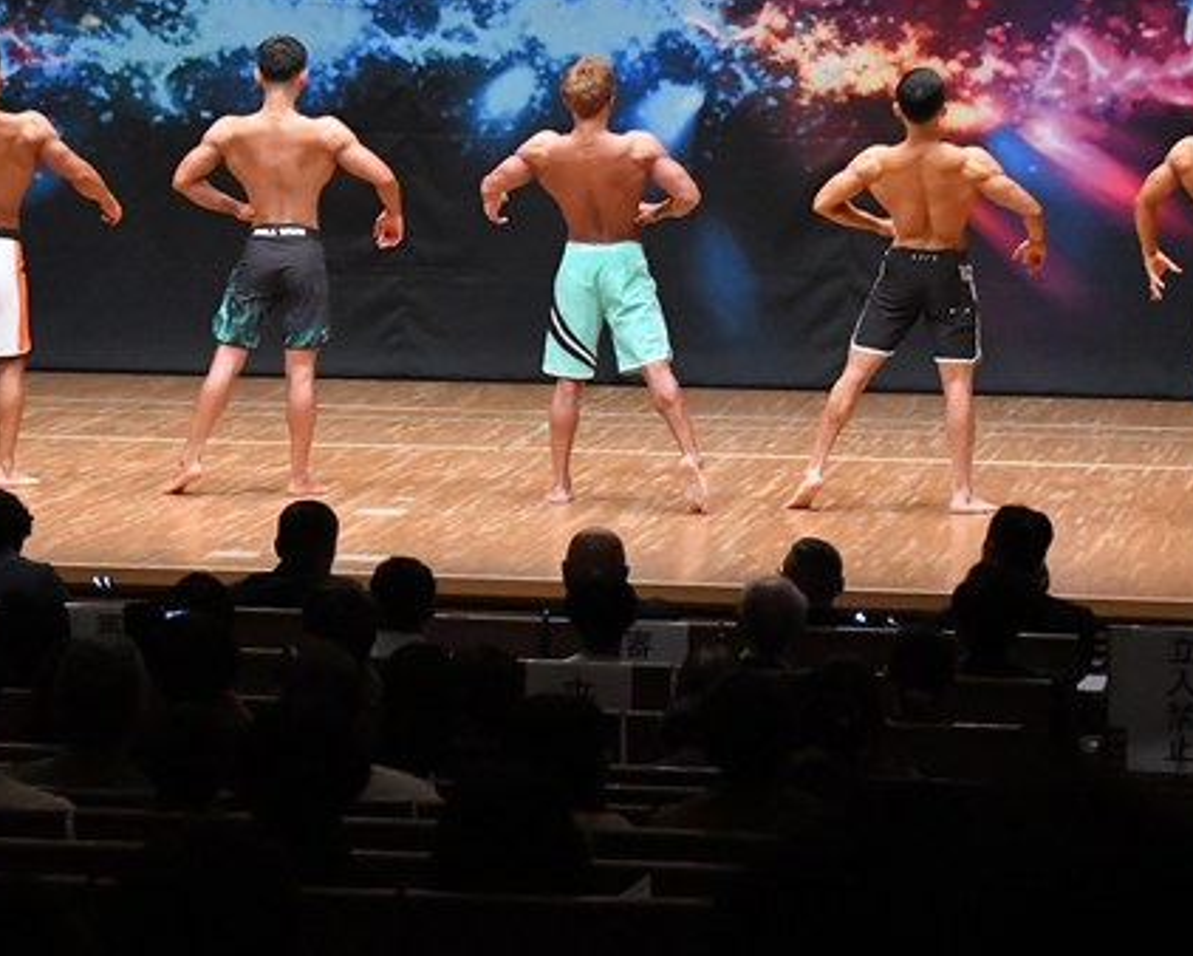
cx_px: 425
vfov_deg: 9.3
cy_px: 331
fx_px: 5899
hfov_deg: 11.5
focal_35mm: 167
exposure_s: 1/400
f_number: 5.6
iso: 8000
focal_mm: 65
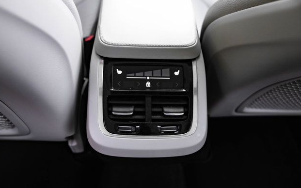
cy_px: 86
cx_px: 149
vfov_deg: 44.5
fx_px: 230
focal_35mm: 28
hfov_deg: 66.5
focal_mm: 24
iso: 640
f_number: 2.8
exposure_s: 1/250
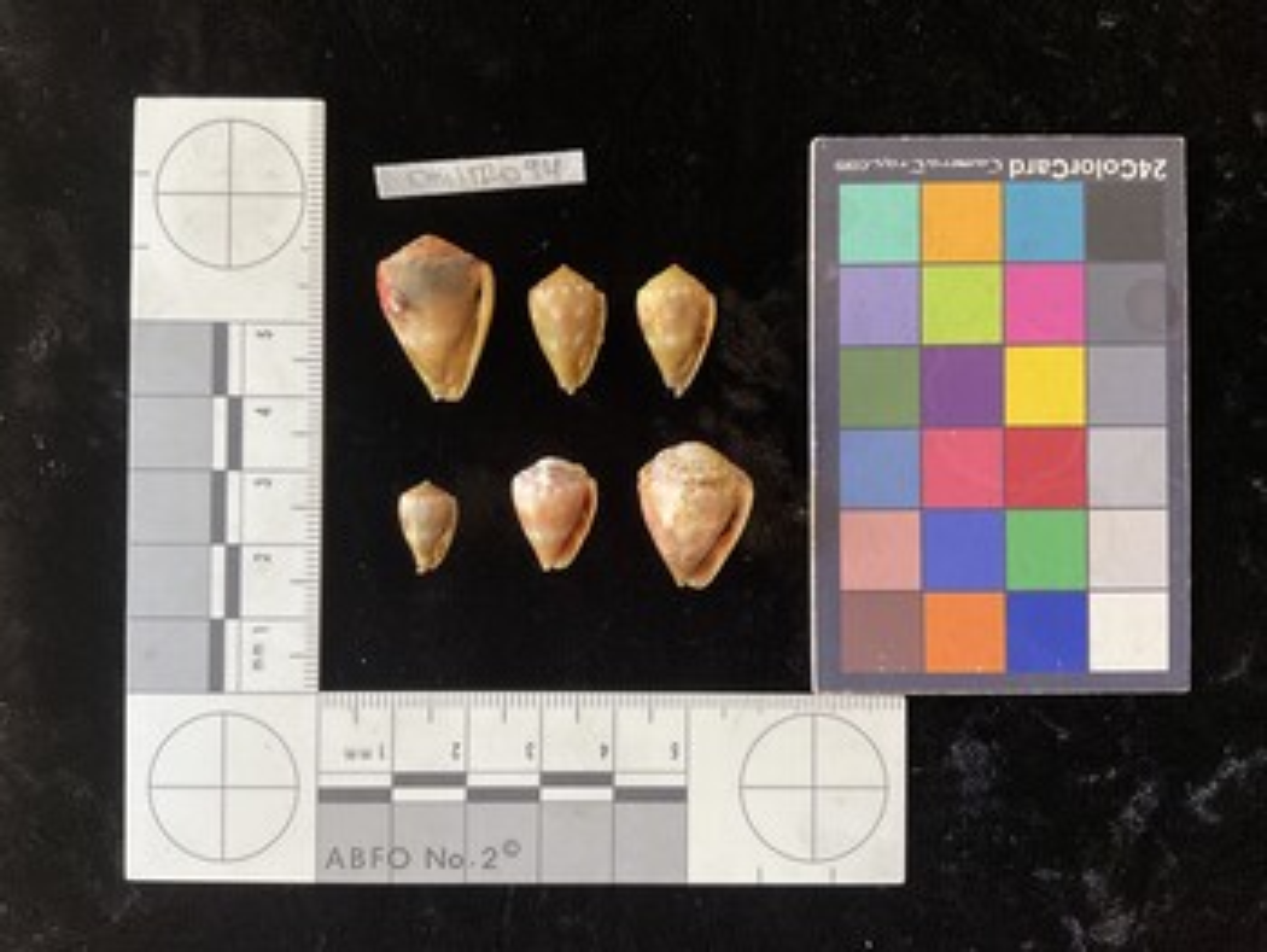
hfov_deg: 61.6
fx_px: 1062
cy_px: 476
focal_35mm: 29
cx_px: 634
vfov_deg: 48.3
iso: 100
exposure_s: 1/60
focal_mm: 3
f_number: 1.8
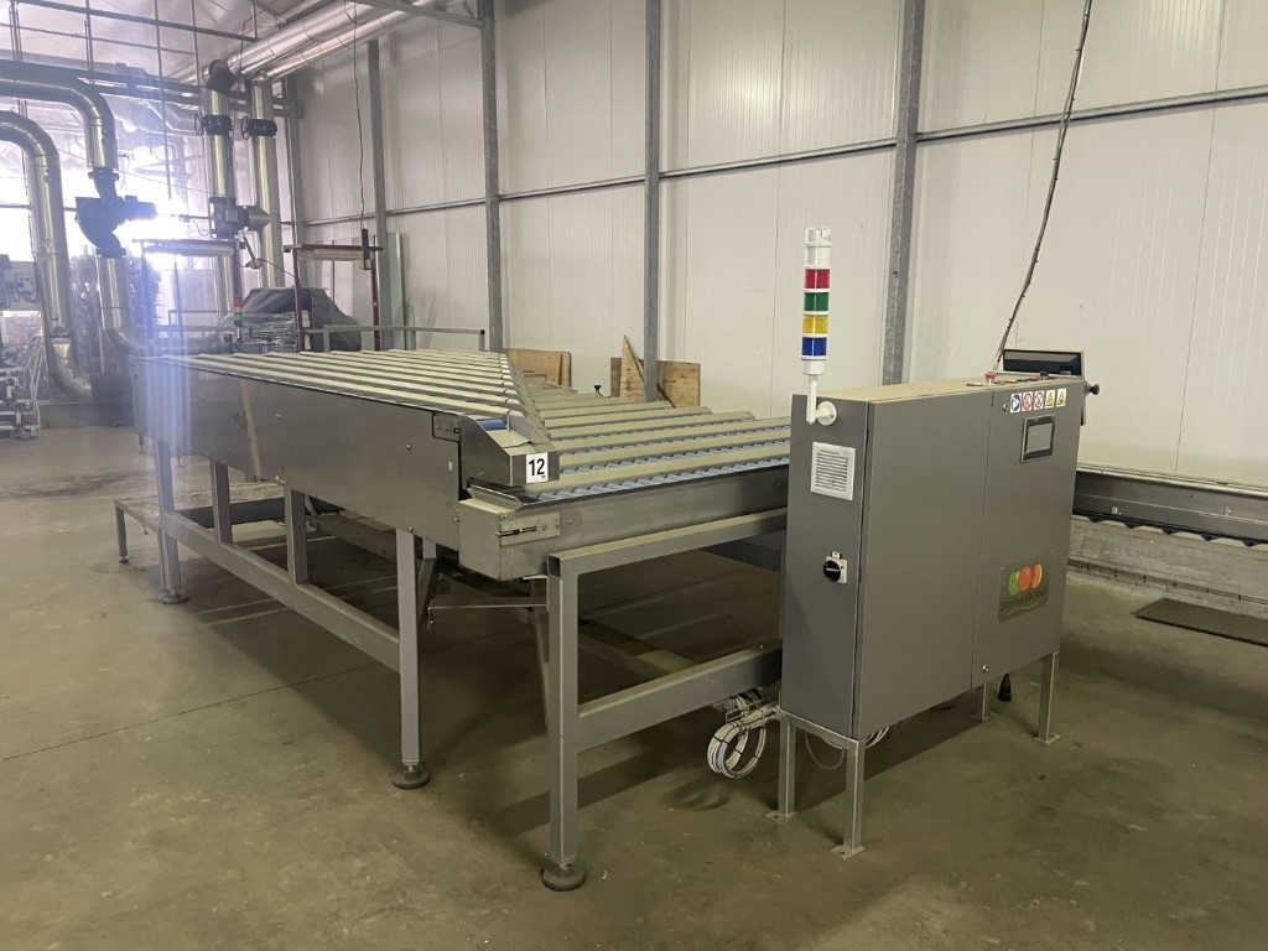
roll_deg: -1.4
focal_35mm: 26
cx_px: 634
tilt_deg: -9.3
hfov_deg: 67.3
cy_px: 476
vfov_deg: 53.1
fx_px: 952
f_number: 1.6
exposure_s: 1/50
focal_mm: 4.2
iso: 400
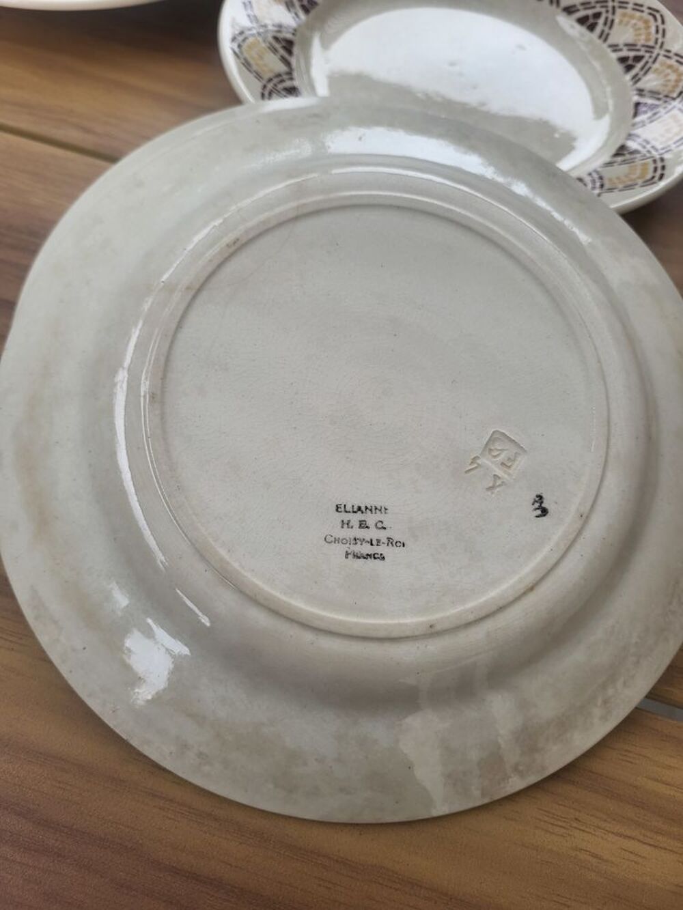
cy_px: 455
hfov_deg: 53.1
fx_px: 684
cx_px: 342
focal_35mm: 26
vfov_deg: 67.3
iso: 40
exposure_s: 1/217
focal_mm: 5.4
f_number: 1.8
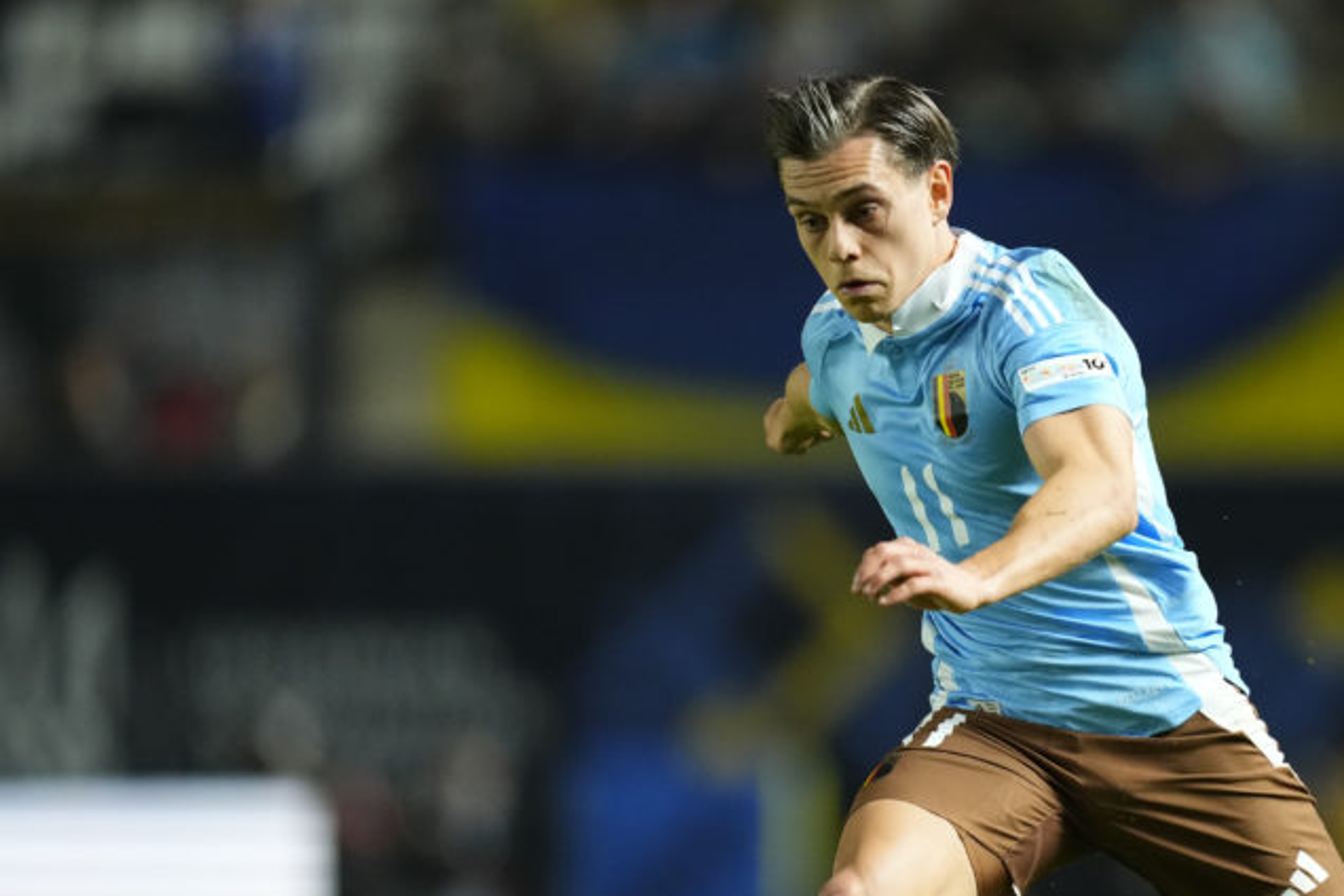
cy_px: 703
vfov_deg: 2.1
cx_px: 1031
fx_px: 24041
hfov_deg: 3.2
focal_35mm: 644
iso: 3200
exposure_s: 1/1600
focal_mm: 400
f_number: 2.8
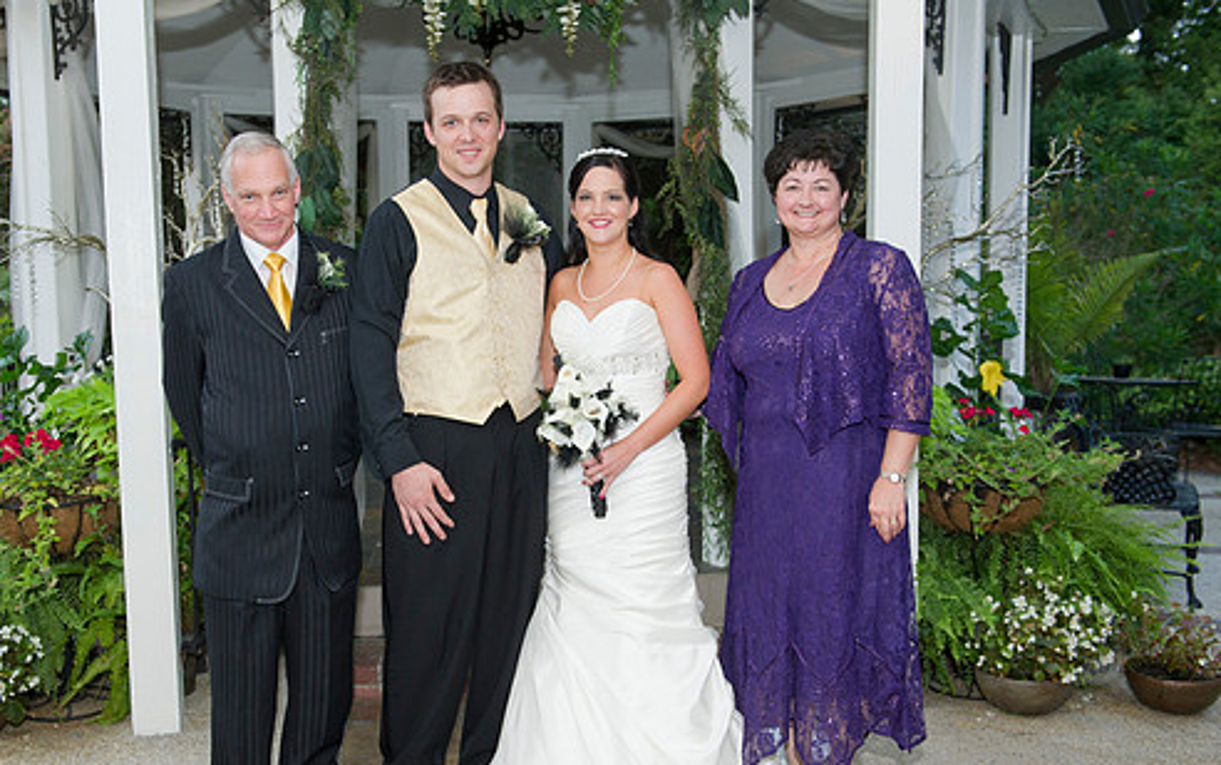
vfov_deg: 30.5
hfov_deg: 47.1
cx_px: 536
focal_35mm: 42
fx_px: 1398
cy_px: 437
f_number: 4
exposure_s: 1/125
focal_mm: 35
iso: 800
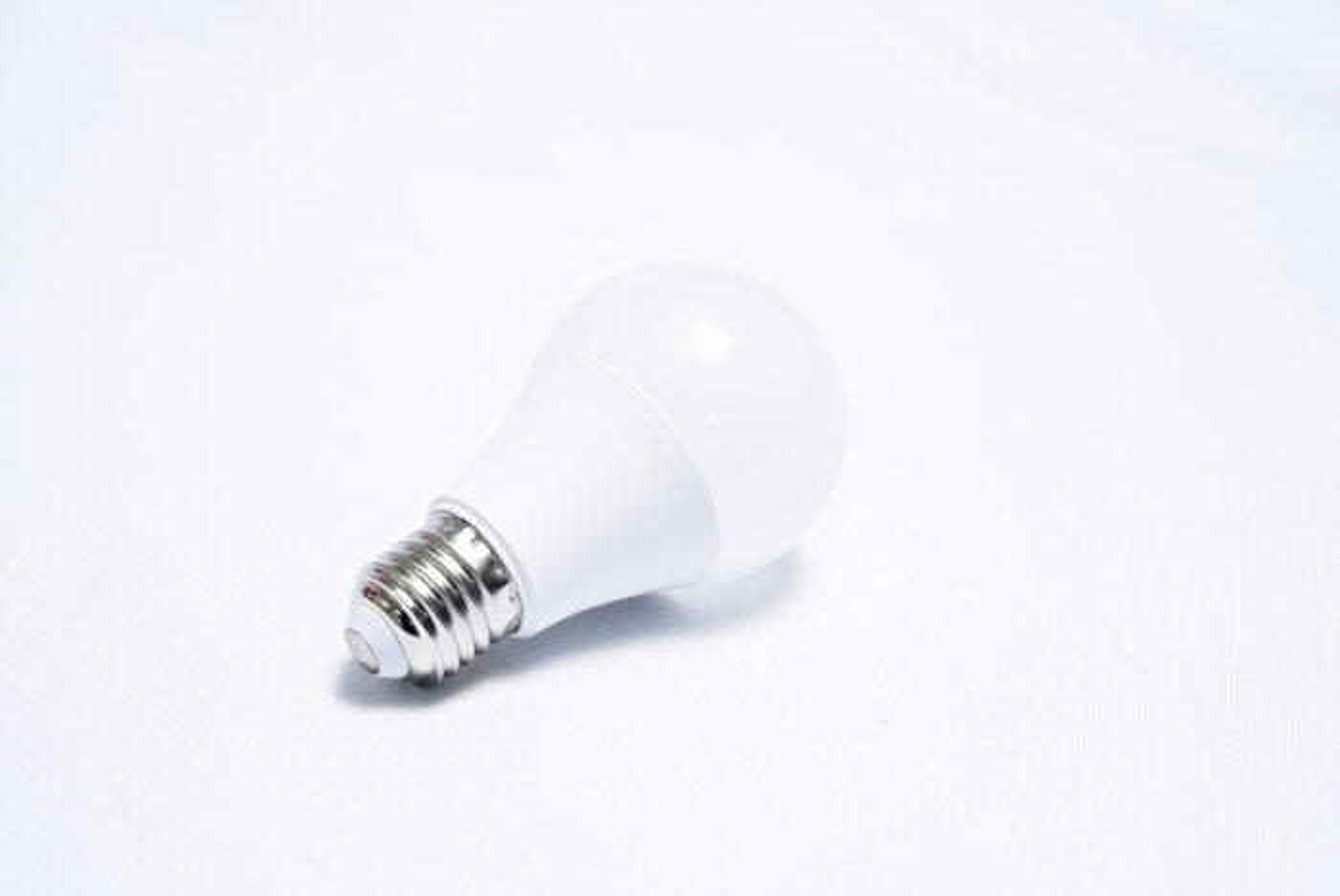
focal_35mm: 70
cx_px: 670
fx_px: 2608
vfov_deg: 19.5
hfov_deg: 28.8
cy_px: 448
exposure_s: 1/160
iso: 3200
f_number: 9
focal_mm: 70
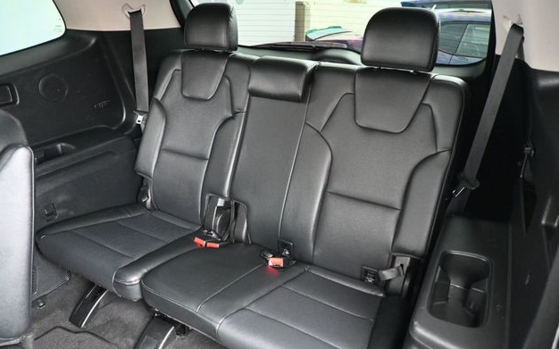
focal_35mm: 25
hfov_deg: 72.6
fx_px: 381
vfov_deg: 49.2
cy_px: 186
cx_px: 283
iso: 4500
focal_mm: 16
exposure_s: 1/60
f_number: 3.5
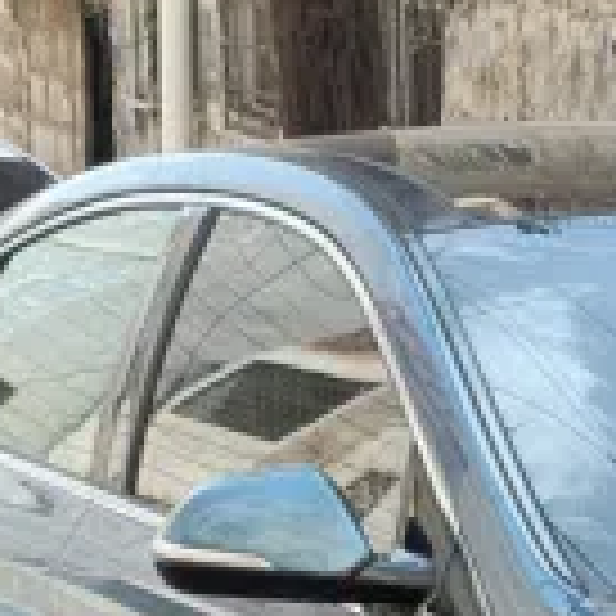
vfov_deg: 11.5
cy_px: 967
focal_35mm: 145
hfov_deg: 11.4
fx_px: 2919
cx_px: 1021
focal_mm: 5.84
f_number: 1.6
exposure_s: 1/476
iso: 50
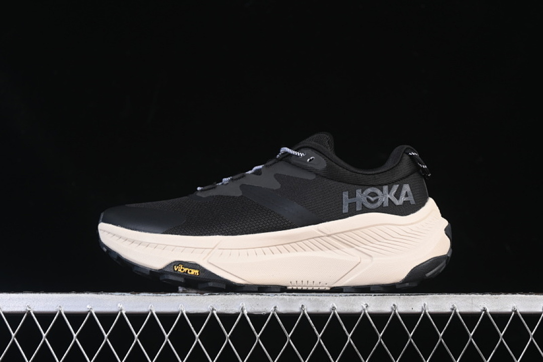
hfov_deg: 27.0
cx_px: 272
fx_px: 1131
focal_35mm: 75
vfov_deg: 18.2
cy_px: 181
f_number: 6.3
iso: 160
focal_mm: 50
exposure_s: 1/60
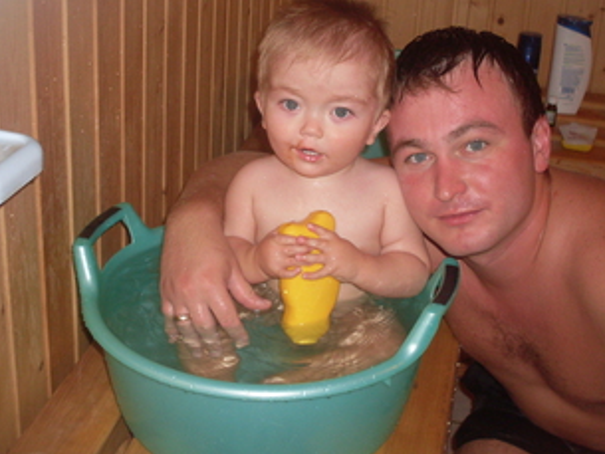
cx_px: 321
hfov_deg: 34.3
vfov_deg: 26.1
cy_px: 190
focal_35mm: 56
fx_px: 979
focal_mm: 6.3
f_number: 2.8
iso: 100
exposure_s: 1/45
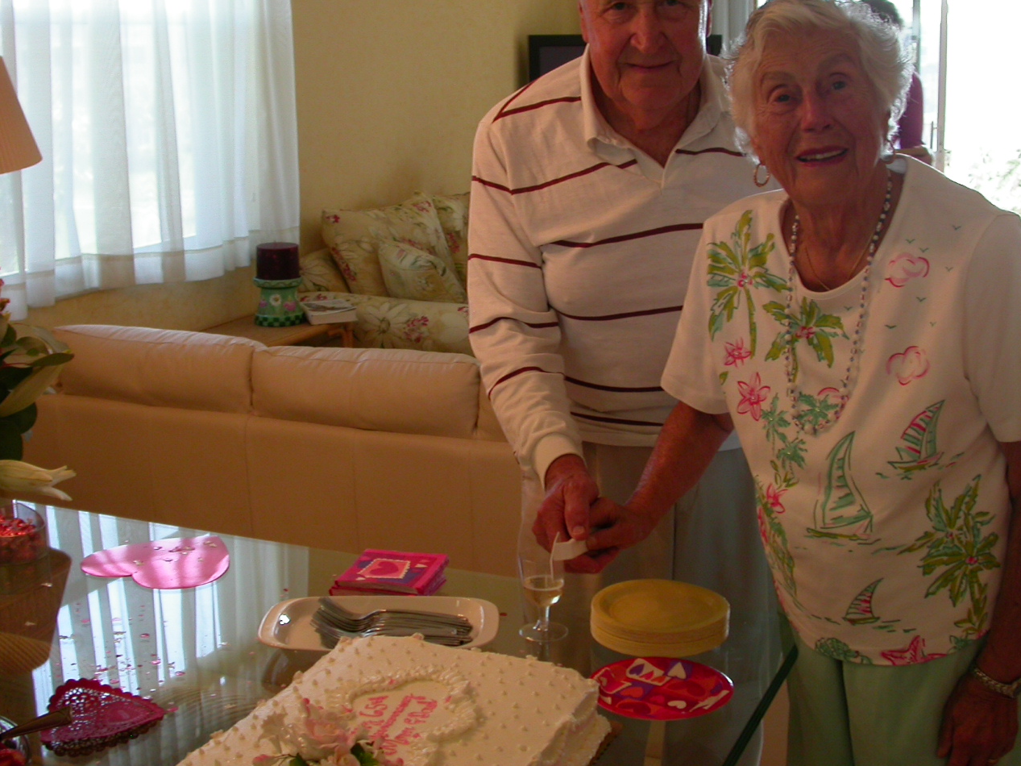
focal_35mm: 48
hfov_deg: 39.7
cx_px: 515
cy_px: 323
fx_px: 1416
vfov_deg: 30.2
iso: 100
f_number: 2.6
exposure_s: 1/31.5
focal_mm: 7.85
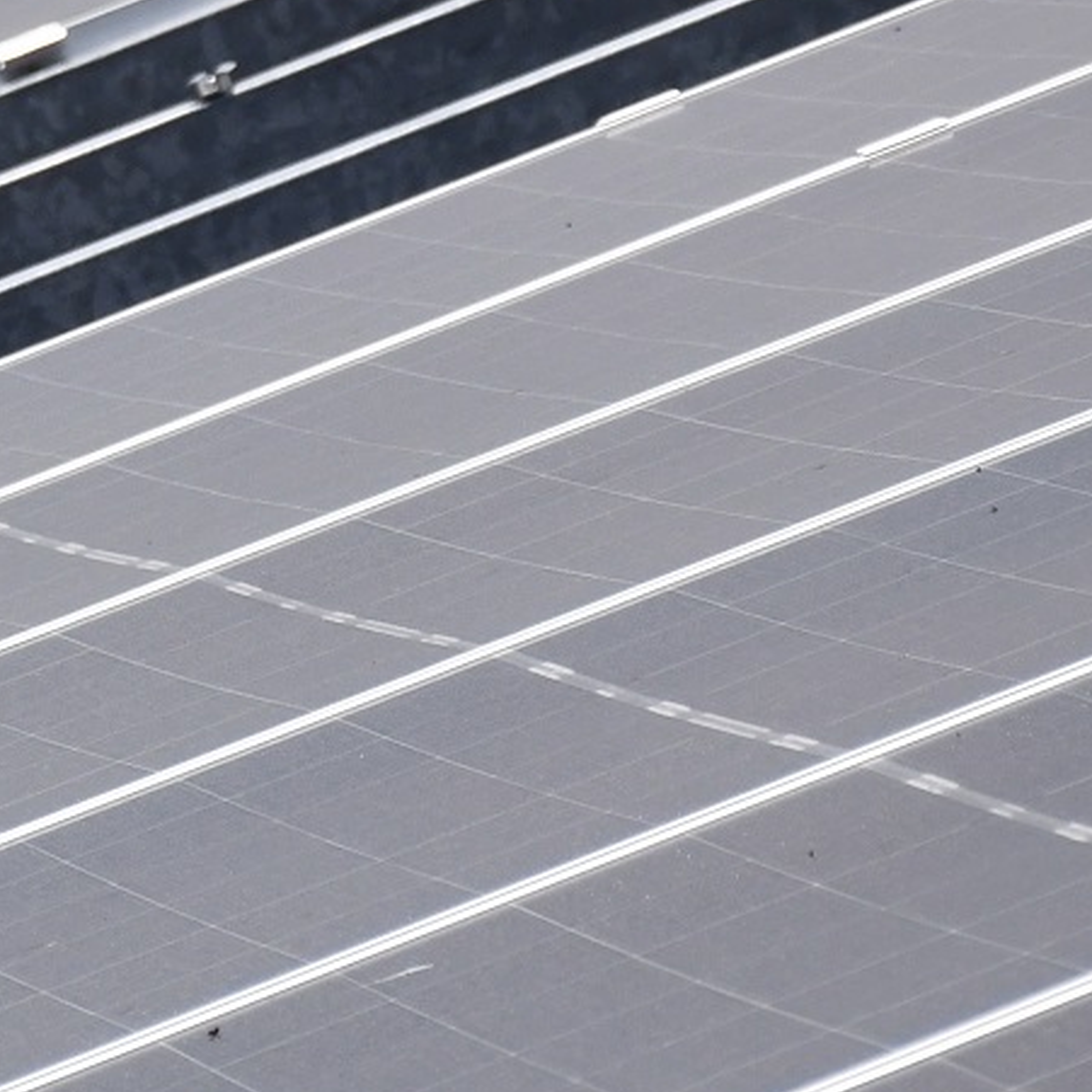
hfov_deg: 3.2
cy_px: 41
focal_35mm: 543
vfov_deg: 3.2
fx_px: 19380
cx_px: -87
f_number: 6.3
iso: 400
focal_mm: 100
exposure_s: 1/4000
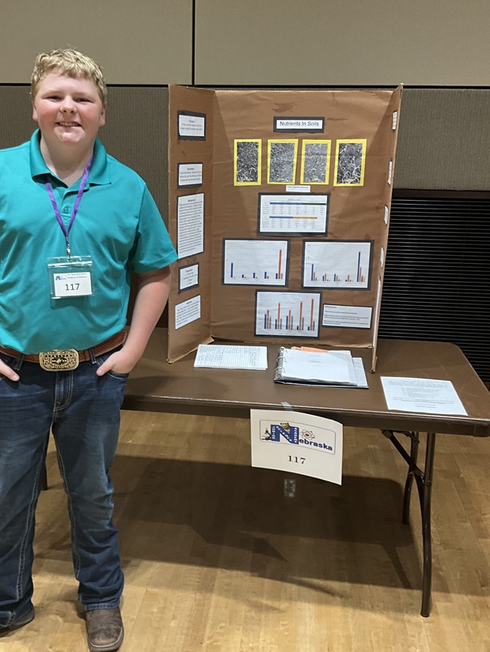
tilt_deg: -14.7
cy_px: 332
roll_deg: -1.0
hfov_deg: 39.6
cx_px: 211
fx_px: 679
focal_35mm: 36
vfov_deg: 51.3
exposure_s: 1/60
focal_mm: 3
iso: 80
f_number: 1.8
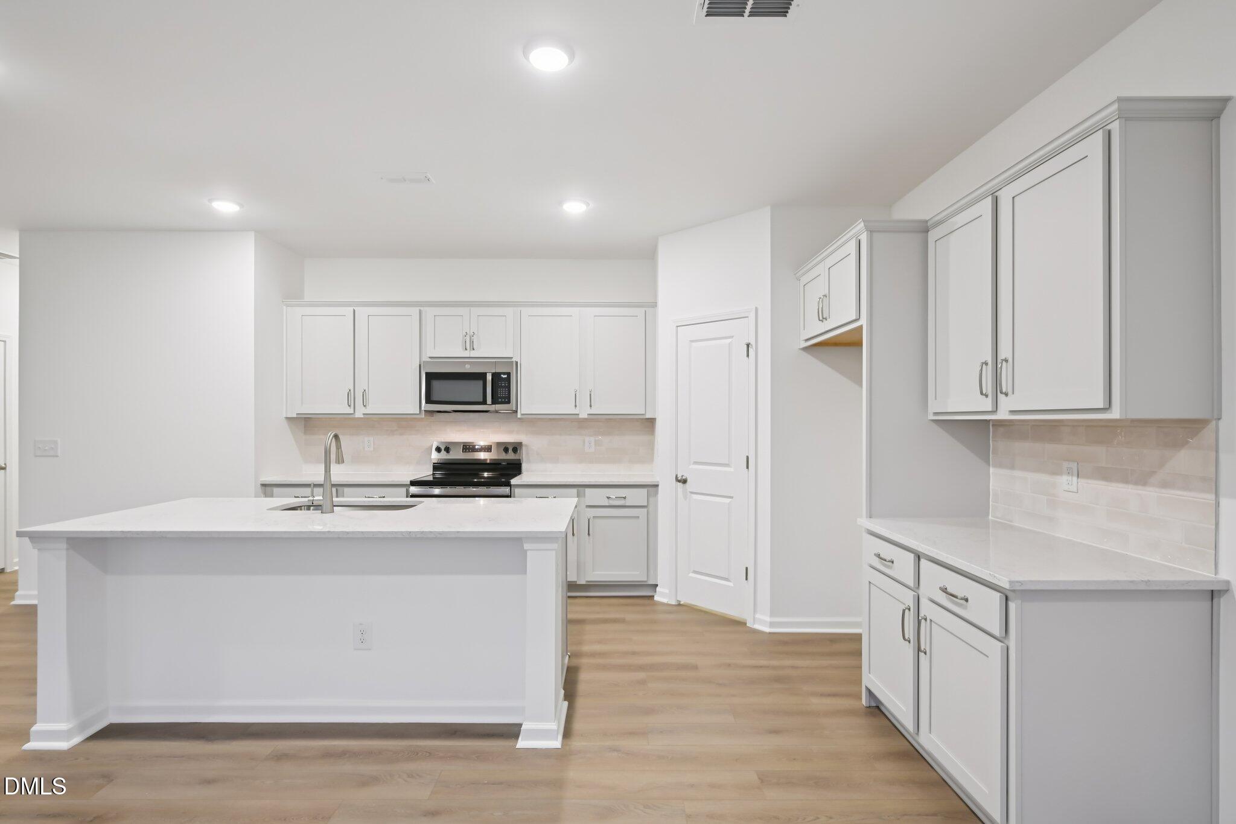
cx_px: 618
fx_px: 601
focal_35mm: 18
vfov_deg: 68.9
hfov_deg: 91.6
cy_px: 412
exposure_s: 1/10
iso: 400
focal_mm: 17.5
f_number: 8
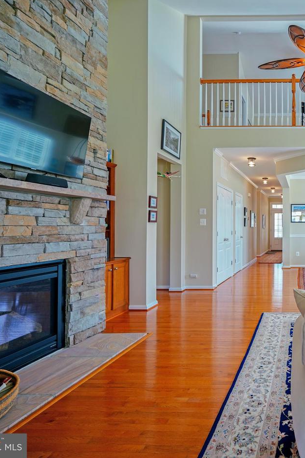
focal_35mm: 23
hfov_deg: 46.6
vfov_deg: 76.1
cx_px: 302
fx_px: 292
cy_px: 224
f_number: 3.2
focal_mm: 10
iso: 125
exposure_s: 1/40
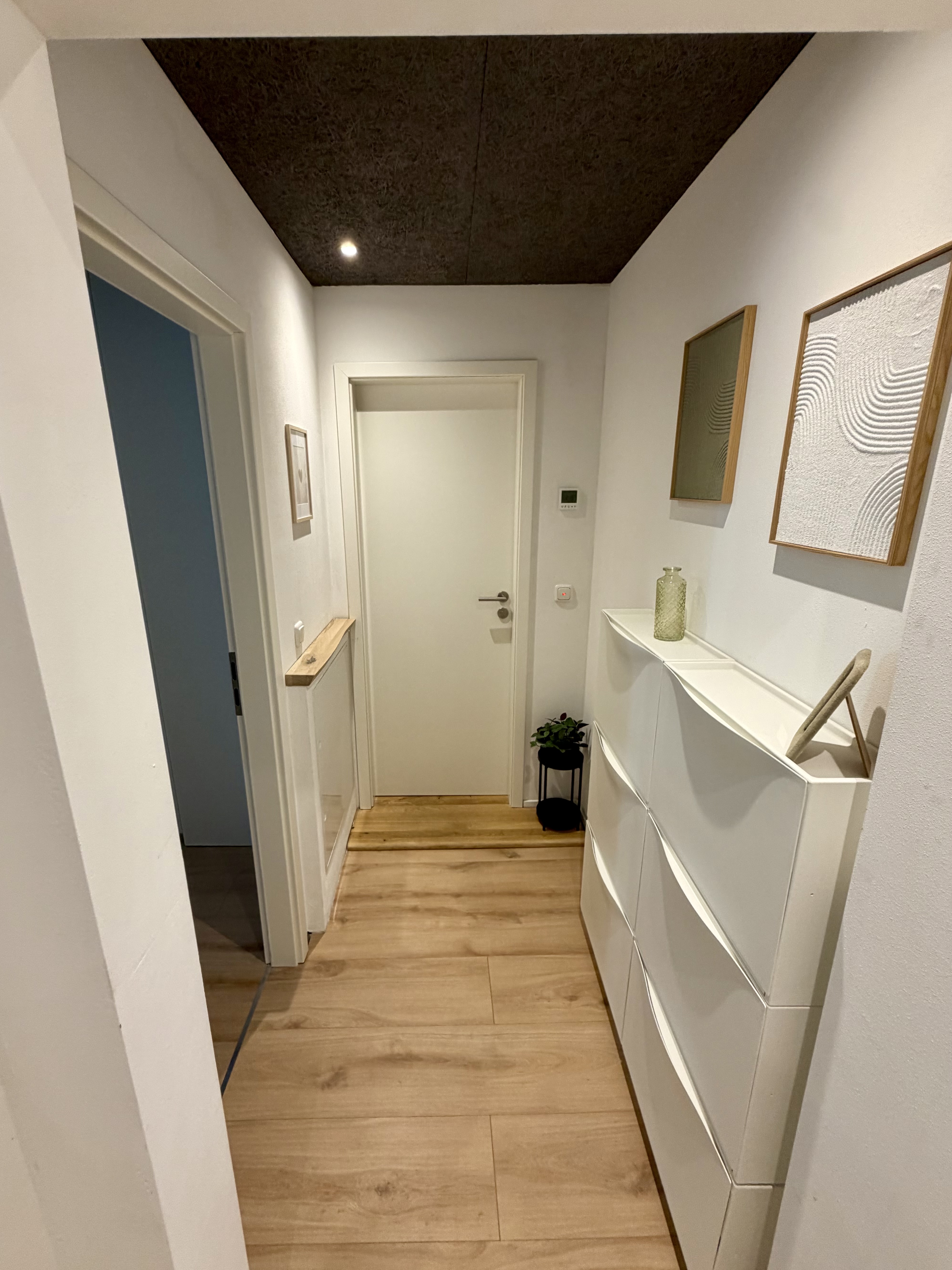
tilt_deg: -15.3
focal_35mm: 15
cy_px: 640
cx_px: 446
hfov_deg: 81.6
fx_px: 550
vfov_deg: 98.2
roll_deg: +0.2
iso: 160
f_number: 2.2
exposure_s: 1/50
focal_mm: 2.22
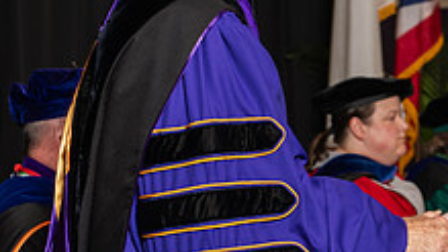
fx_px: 2042
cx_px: 458
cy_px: 52
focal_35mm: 172
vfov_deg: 7.0
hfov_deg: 12.4
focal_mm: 62
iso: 2000
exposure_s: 1/125
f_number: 5
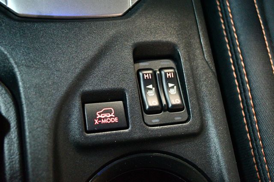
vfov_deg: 31.9
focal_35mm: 42
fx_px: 319
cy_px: 91
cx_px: 137
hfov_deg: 46.4
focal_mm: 28
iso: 12800
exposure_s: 1/50
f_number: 4.5
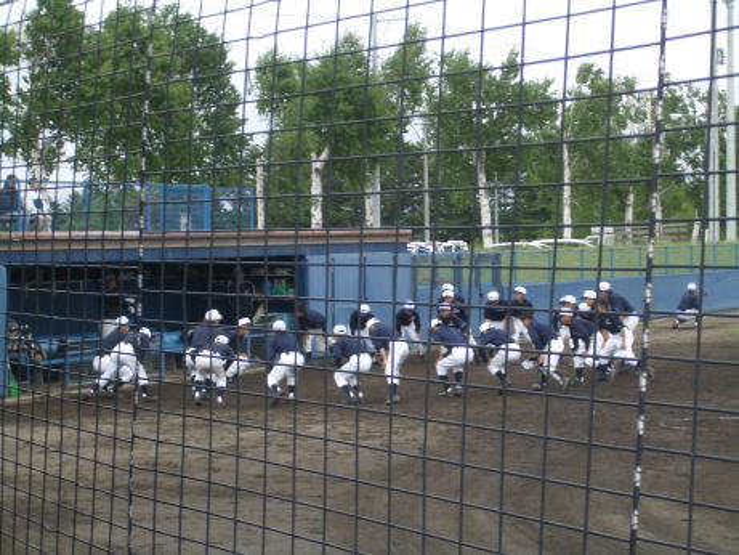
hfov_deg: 18.7
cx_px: 370
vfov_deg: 14.1
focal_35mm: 105
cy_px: 278
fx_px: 2242
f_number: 4.8
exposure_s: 1/125
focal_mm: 17.4
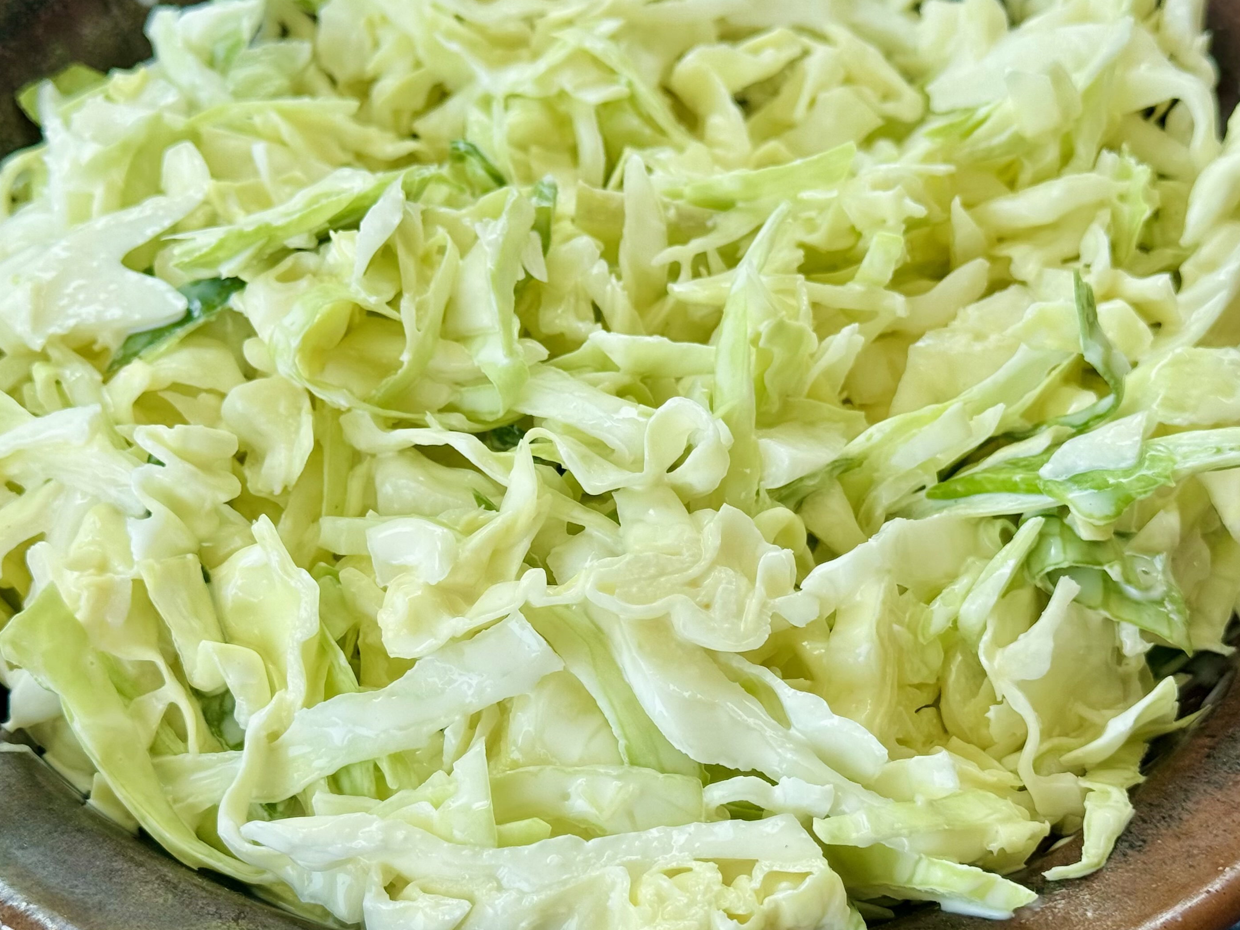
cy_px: 470
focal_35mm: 49
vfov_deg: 29.7
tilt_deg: -52.2
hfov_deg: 38.9
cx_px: 625
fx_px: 1755
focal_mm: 6.76
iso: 64
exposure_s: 1/488
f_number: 1.78
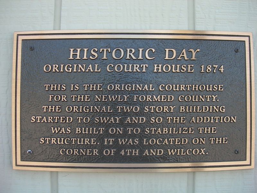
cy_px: 96
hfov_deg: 49.0
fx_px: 282
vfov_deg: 37.7
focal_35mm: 38
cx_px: 128
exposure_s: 1/140
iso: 50
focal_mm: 7.8
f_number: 2.8
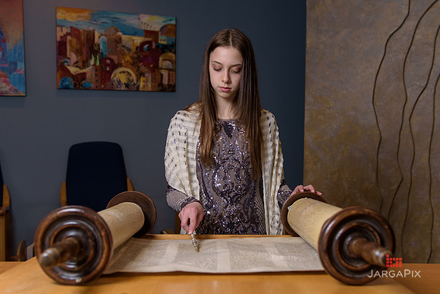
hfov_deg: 47.7
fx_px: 497
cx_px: 241
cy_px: 145
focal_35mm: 41
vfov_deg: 32.9
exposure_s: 1/200
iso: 200
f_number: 3.2
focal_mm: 34
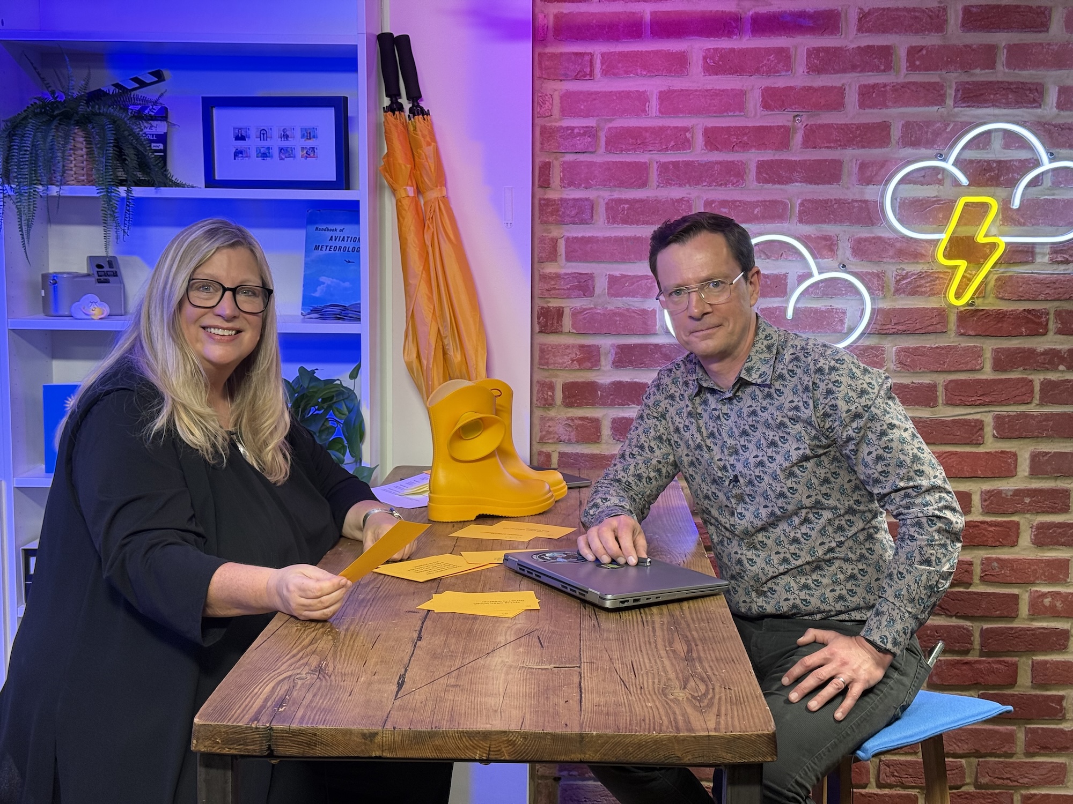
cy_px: 402
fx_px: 1488
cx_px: 536
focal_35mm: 48
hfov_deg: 39.7
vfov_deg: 30.3
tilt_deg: -6.3
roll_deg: +0.3
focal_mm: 6.76
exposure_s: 1/100
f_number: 1.78
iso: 100
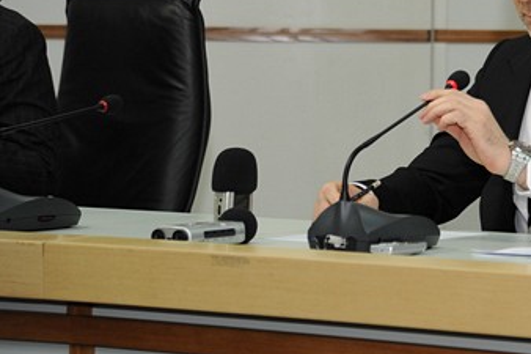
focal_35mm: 201
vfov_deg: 6.8
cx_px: 591
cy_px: 46
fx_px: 2963
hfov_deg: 10.1
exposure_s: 1/200
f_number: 4
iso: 640
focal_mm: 85
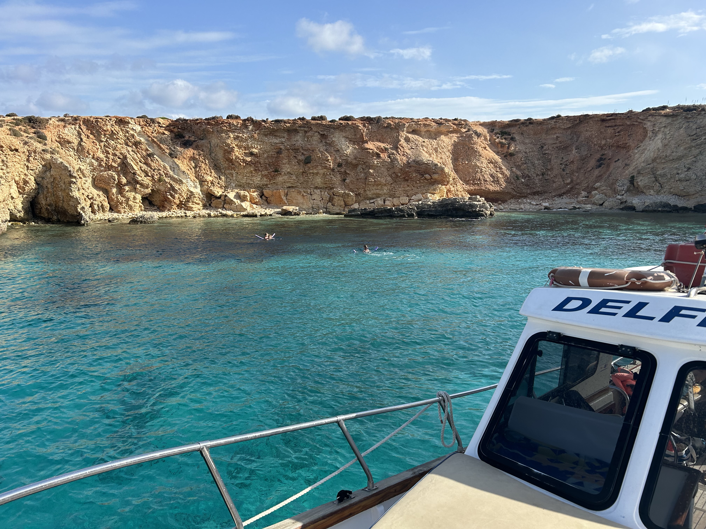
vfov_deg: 53.1
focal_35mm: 26
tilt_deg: -9.4
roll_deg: +0.4
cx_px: 353
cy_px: 264
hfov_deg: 67.3
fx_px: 530
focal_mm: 5.7
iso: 50
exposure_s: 1/3356
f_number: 1.5
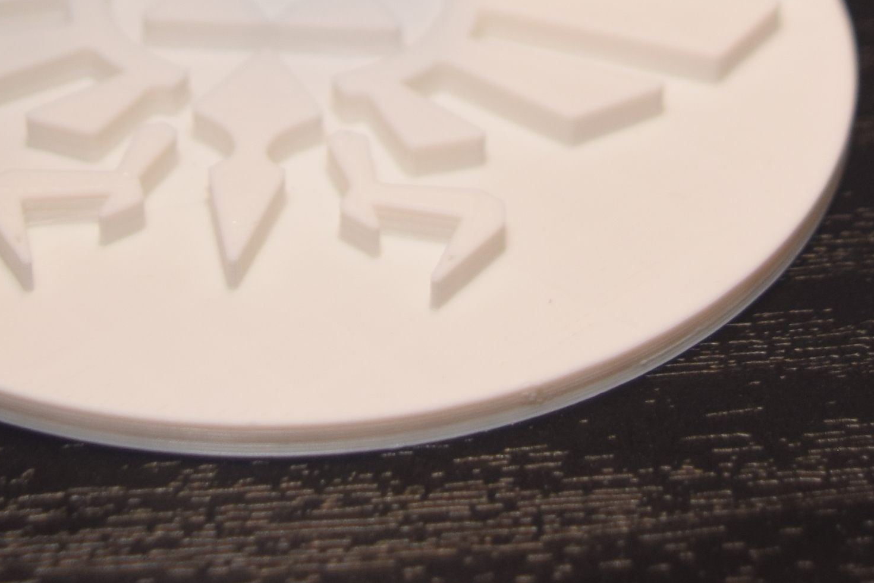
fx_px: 3715
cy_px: -363
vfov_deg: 8.7
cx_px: 447
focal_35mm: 153
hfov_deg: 13.4
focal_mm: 25
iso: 200
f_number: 4
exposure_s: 1/60
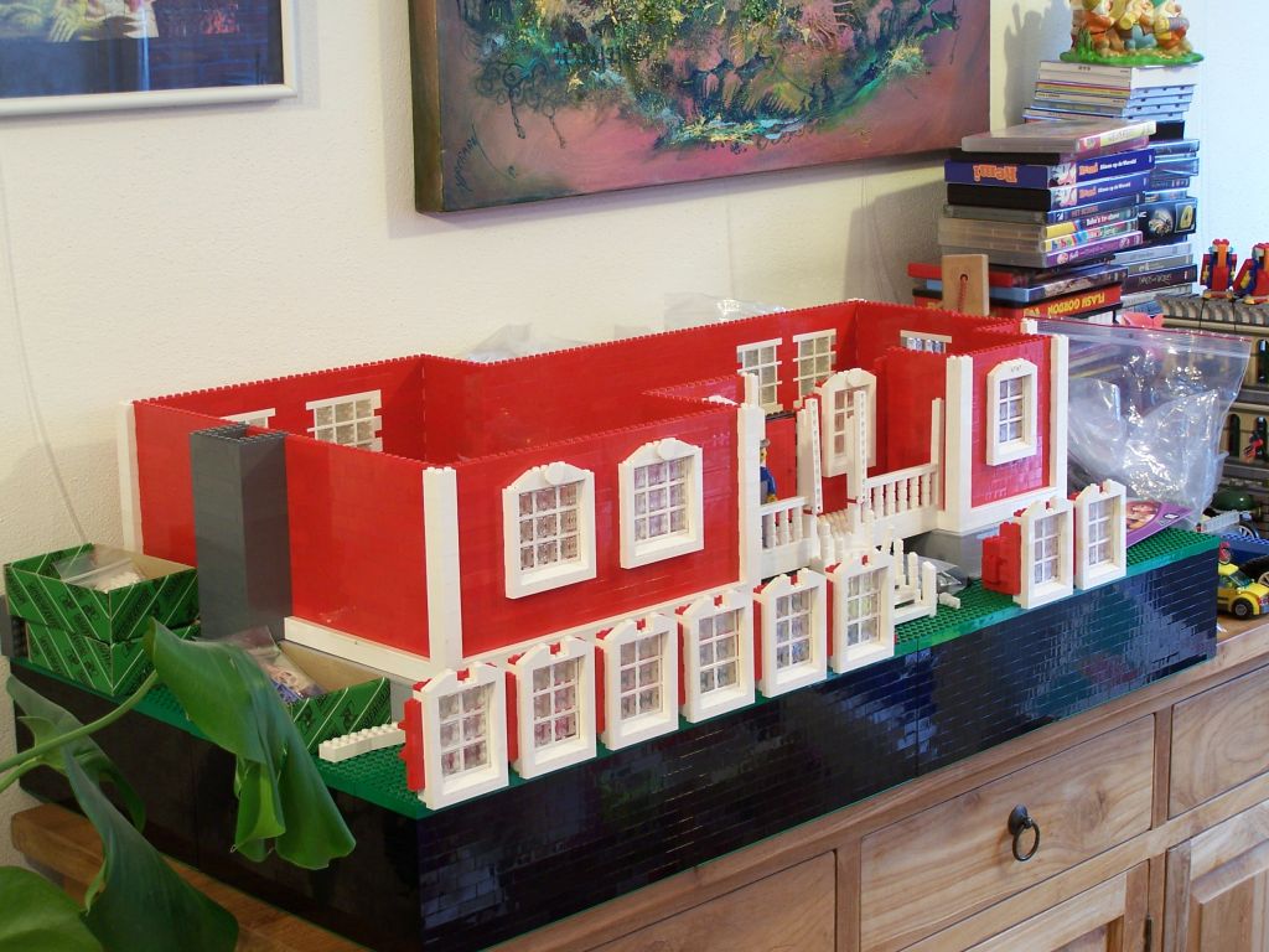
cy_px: 476
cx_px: 634
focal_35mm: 64
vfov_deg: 22.9
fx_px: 2346
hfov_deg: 30.3
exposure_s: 1/3
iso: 80
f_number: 3.2
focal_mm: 10.7
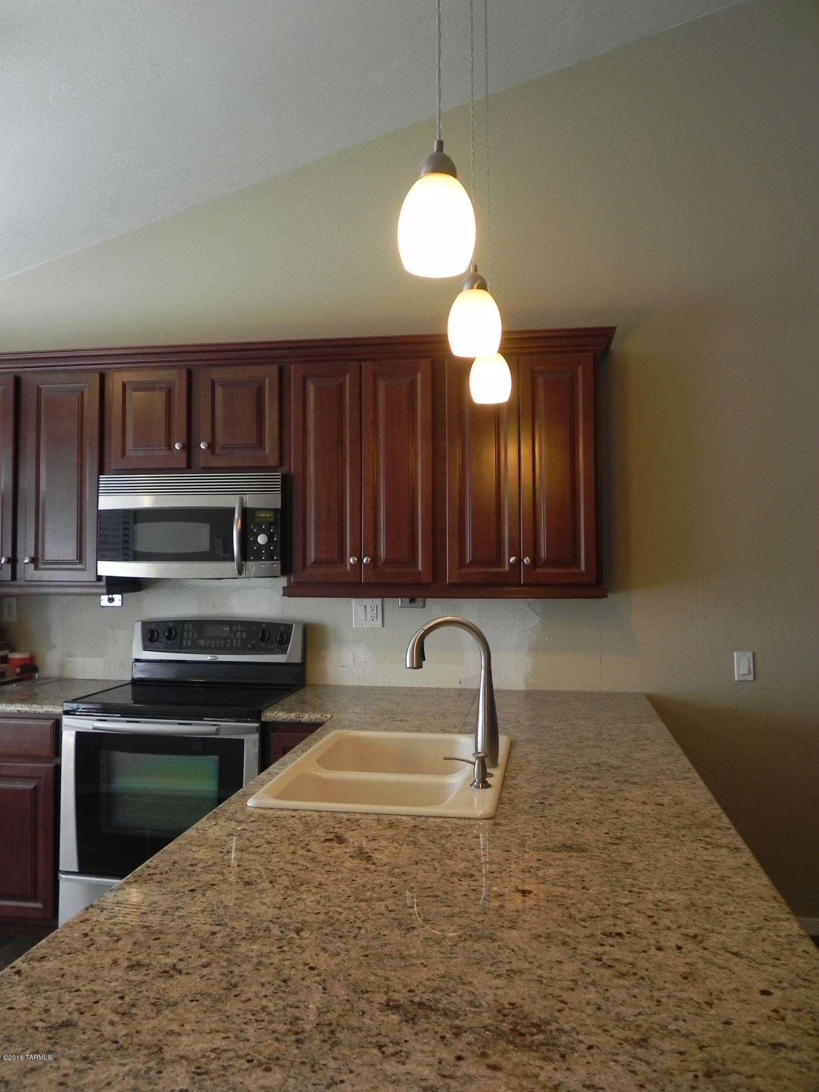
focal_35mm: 29
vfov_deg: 61.7
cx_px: 410
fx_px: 915
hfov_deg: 48.2
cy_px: 546
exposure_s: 1/35
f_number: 2.8
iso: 160
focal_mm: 5.2
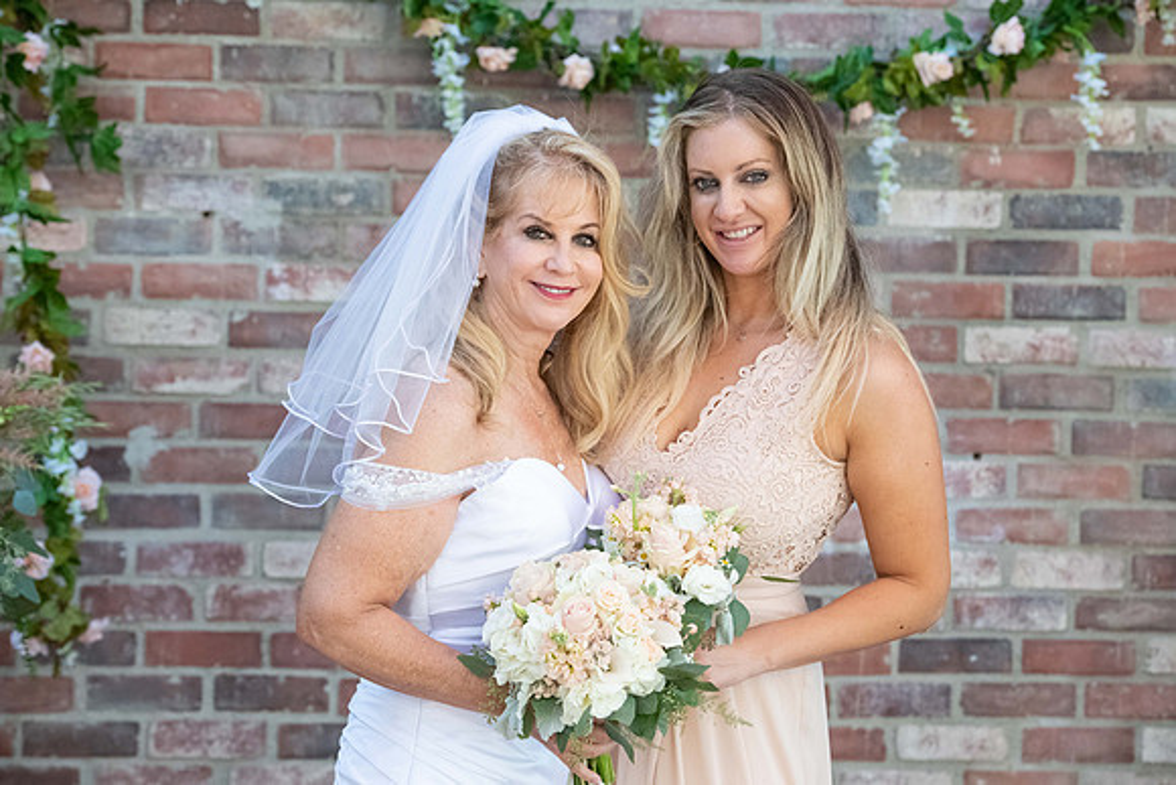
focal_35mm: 95
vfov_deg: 14.4
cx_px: 588
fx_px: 3104
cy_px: 392
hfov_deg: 21.5
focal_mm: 95
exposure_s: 1/1250
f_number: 5
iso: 1250
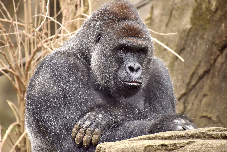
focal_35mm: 500
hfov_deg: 4.1
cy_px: 76
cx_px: 114
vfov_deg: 2.8
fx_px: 3154
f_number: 5.6
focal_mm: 500
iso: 800
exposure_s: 1/320
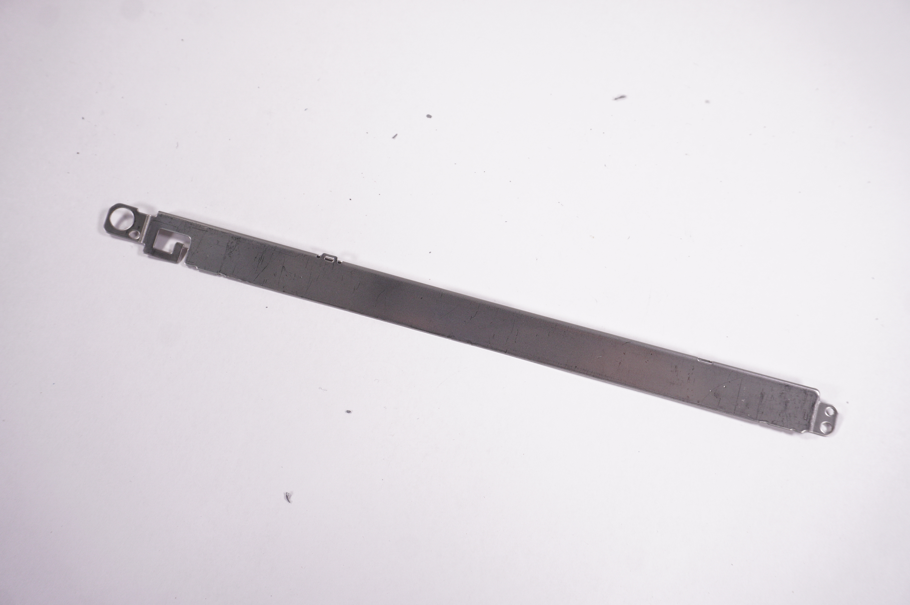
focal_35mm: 34
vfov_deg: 38.3
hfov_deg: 55.1
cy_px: 302
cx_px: 455
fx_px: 871
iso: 640
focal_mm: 23
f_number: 6.3
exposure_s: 1/320
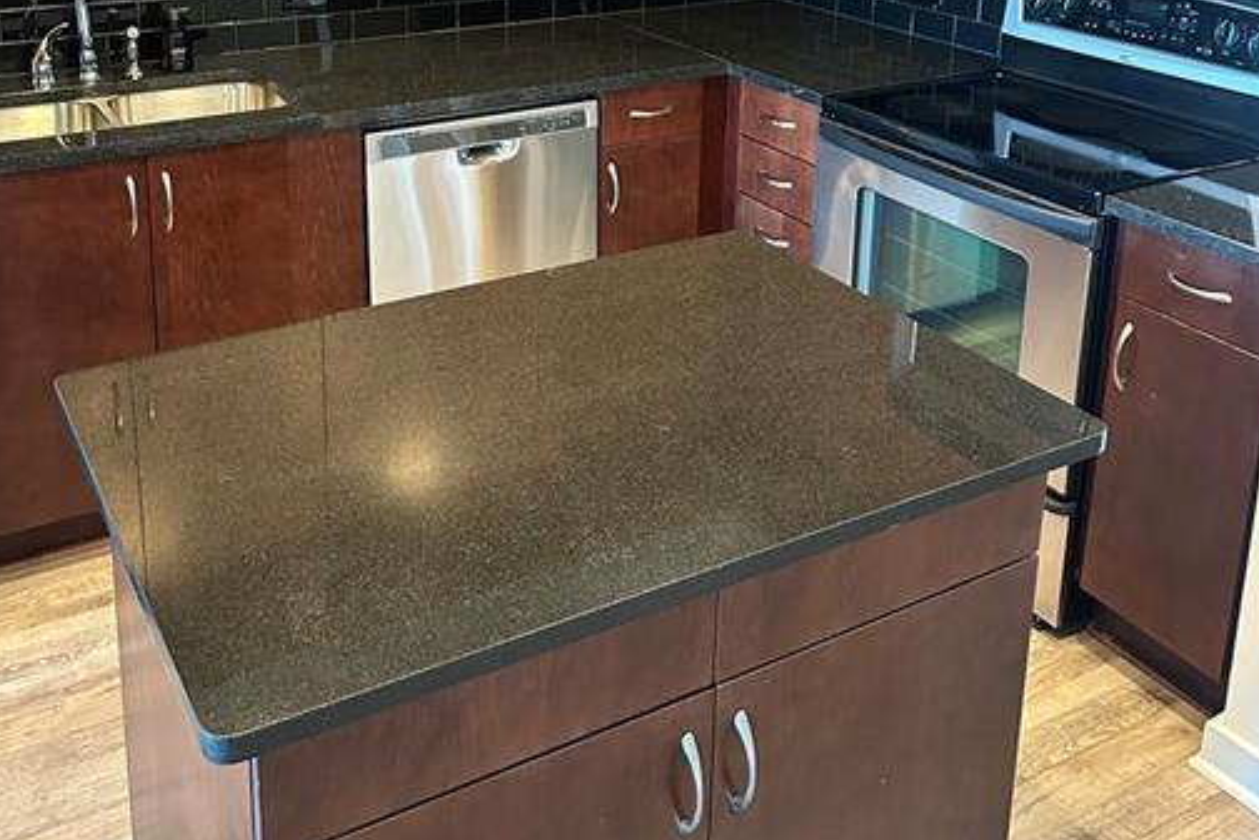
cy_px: 65
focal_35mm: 38
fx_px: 1329
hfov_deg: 50.6
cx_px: 580
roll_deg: -1.2
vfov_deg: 33.0
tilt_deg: -13.5
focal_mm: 6.86
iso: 800
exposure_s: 1/60
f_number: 1.78
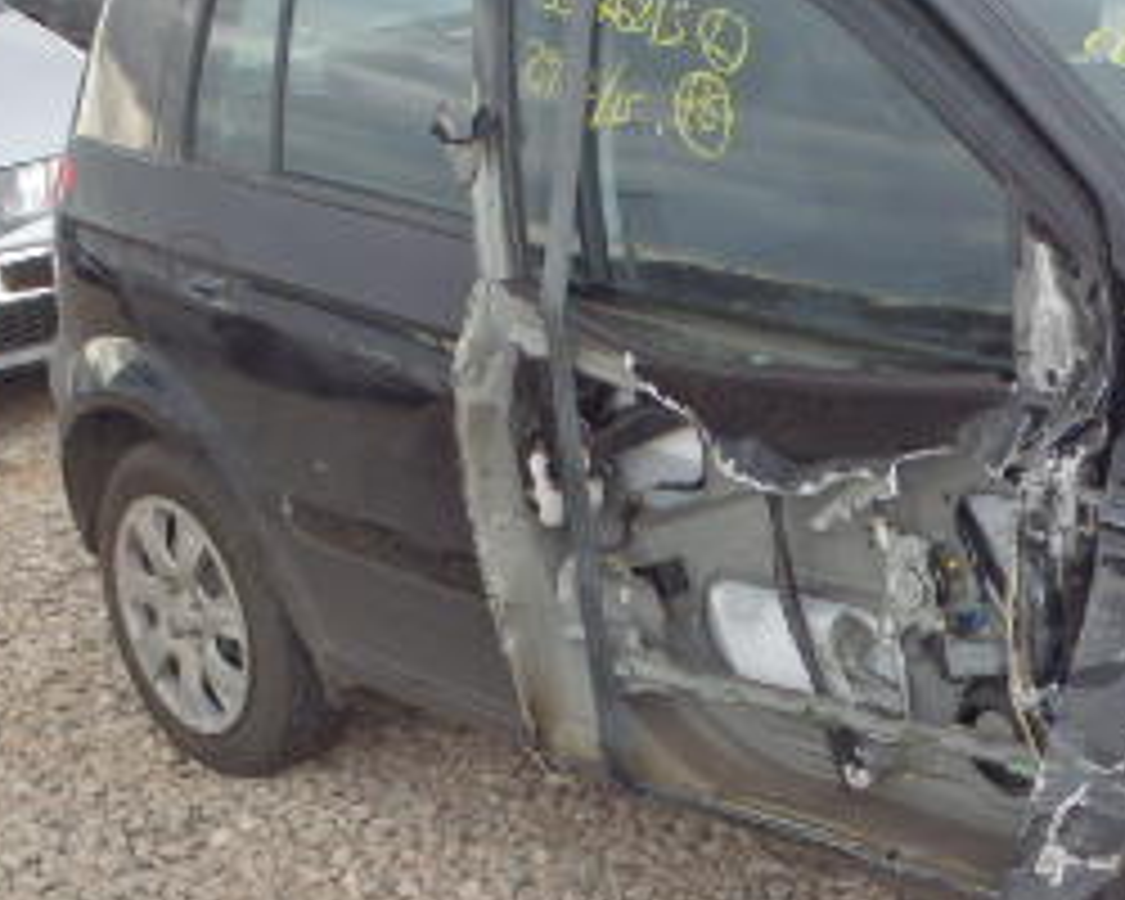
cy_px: 675
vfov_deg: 19.0
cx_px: 1228
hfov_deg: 22.5
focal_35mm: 80
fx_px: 2664
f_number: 4.2
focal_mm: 5.7
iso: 125
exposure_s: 1/80
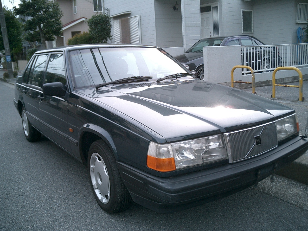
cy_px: 116
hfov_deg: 52.6
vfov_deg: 40.7
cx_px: 154
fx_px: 311
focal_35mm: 35
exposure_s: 1/250
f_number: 4.2
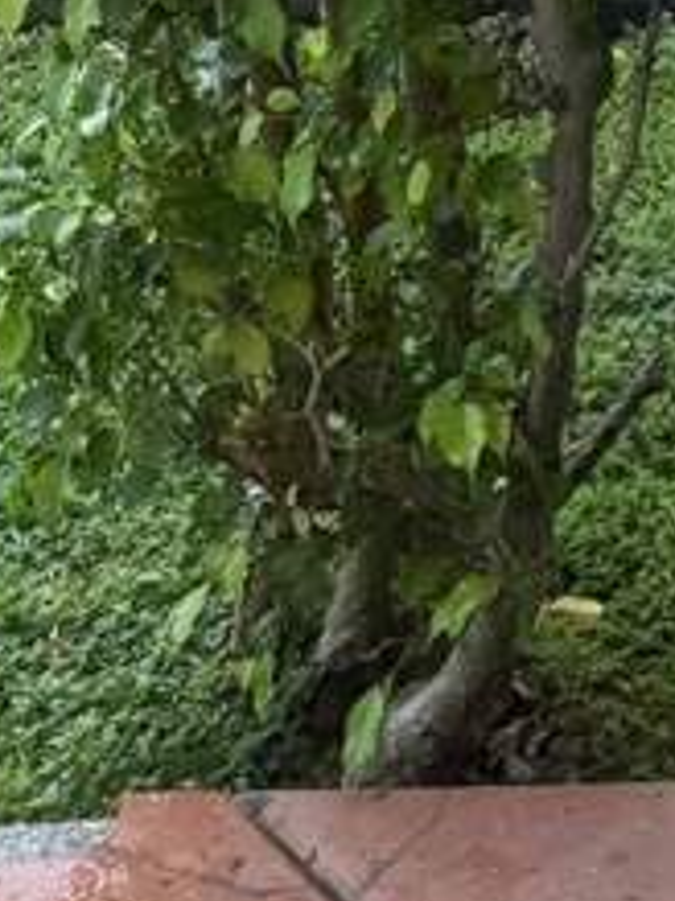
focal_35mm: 117
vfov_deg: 14.5
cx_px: 1387
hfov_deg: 11.3
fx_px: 3045
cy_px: -790
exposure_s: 1/1156
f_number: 1.78
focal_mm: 6.76
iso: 80
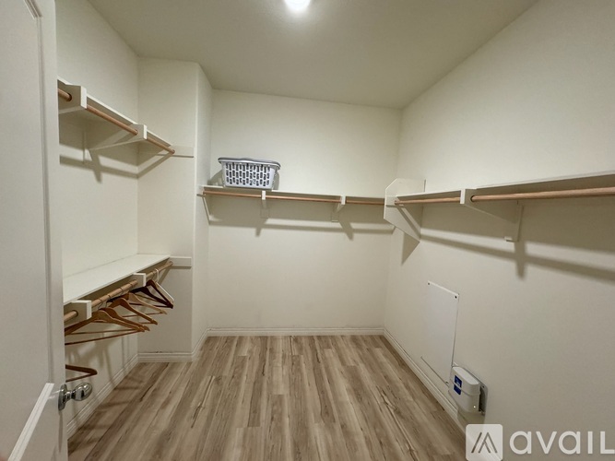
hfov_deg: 102.1
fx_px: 249
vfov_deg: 85.7
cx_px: 308
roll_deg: -3.4
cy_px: 230
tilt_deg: -4.7
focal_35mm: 14
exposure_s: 1/120
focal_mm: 2.22
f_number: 2.2
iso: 320
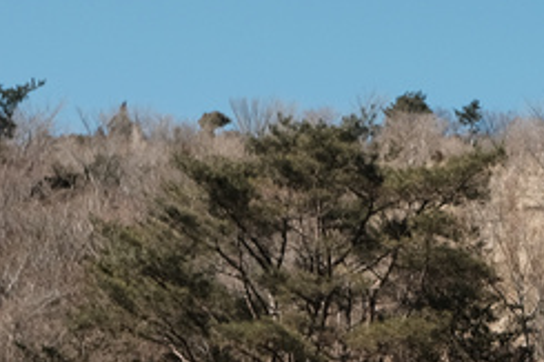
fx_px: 2159
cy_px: 481
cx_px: 799
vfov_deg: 9.4
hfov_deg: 13.6
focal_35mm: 143
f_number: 3.6
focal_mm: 23
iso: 200
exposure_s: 1/1700
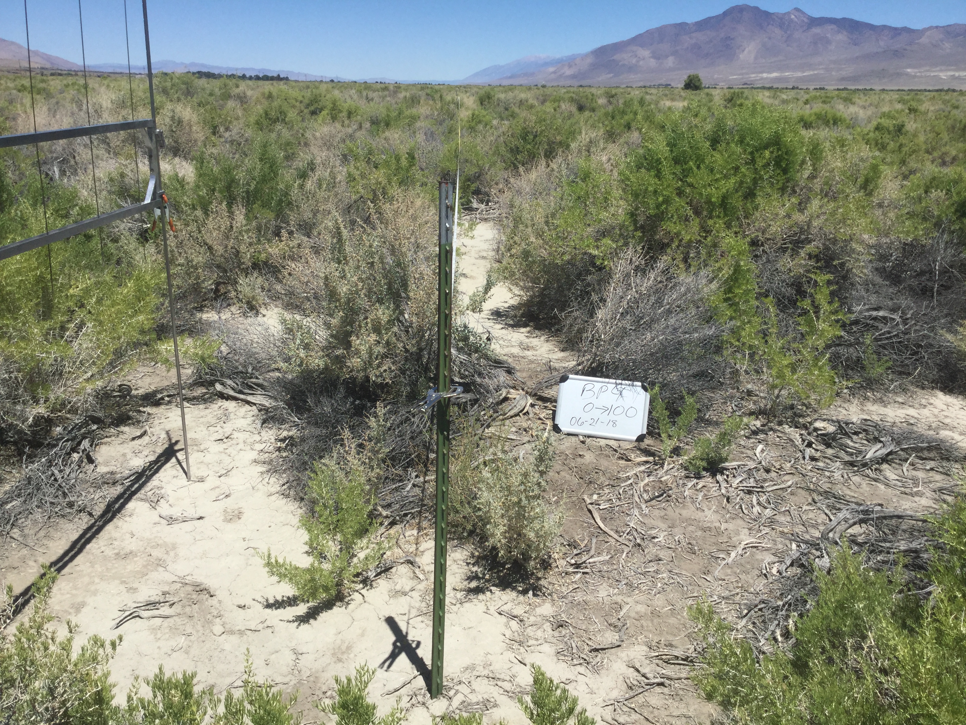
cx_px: 483
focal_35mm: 31
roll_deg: -1.3
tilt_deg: -18.1
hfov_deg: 58.4
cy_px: 362
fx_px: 865
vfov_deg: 45.4
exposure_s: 1/2331
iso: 25
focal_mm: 3.3
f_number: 2.4
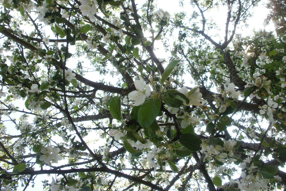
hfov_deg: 50.7
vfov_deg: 35.0
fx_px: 302
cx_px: 144
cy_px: 83
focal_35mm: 38
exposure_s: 1/80
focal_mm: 6.3
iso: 100
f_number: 5.6
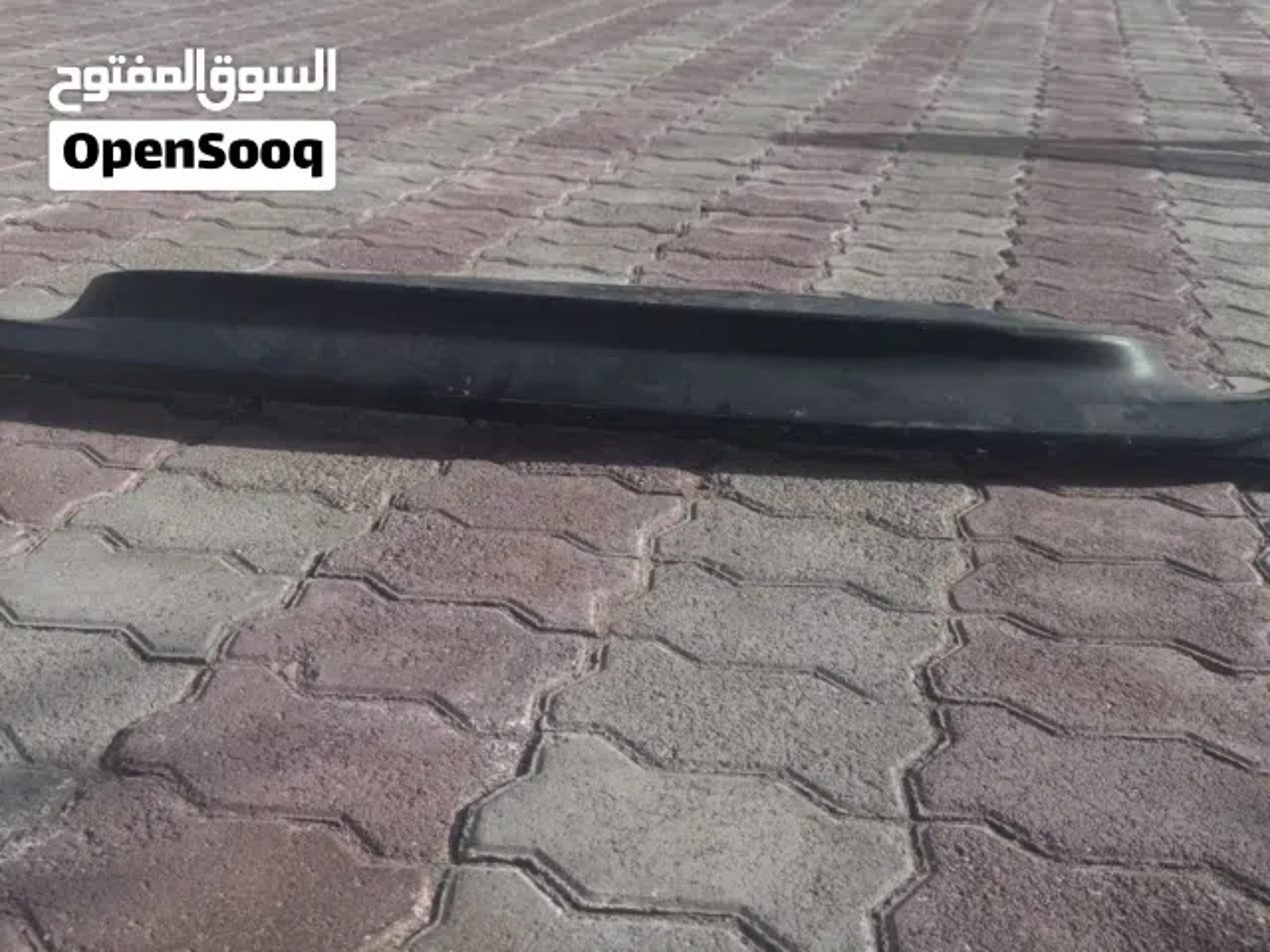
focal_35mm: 24
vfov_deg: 56.8
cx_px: 635
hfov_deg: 71.6
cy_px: 476
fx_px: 881
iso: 80
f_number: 1.78
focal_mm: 6.76
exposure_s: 1/5814
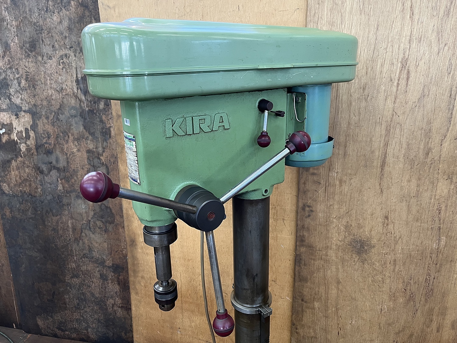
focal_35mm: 26
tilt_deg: -18.6
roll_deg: +1.6
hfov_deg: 67.3
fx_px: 343
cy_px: 172
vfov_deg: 53.1
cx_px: 228
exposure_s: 1/78
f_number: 1.6
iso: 125
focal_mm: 5.1
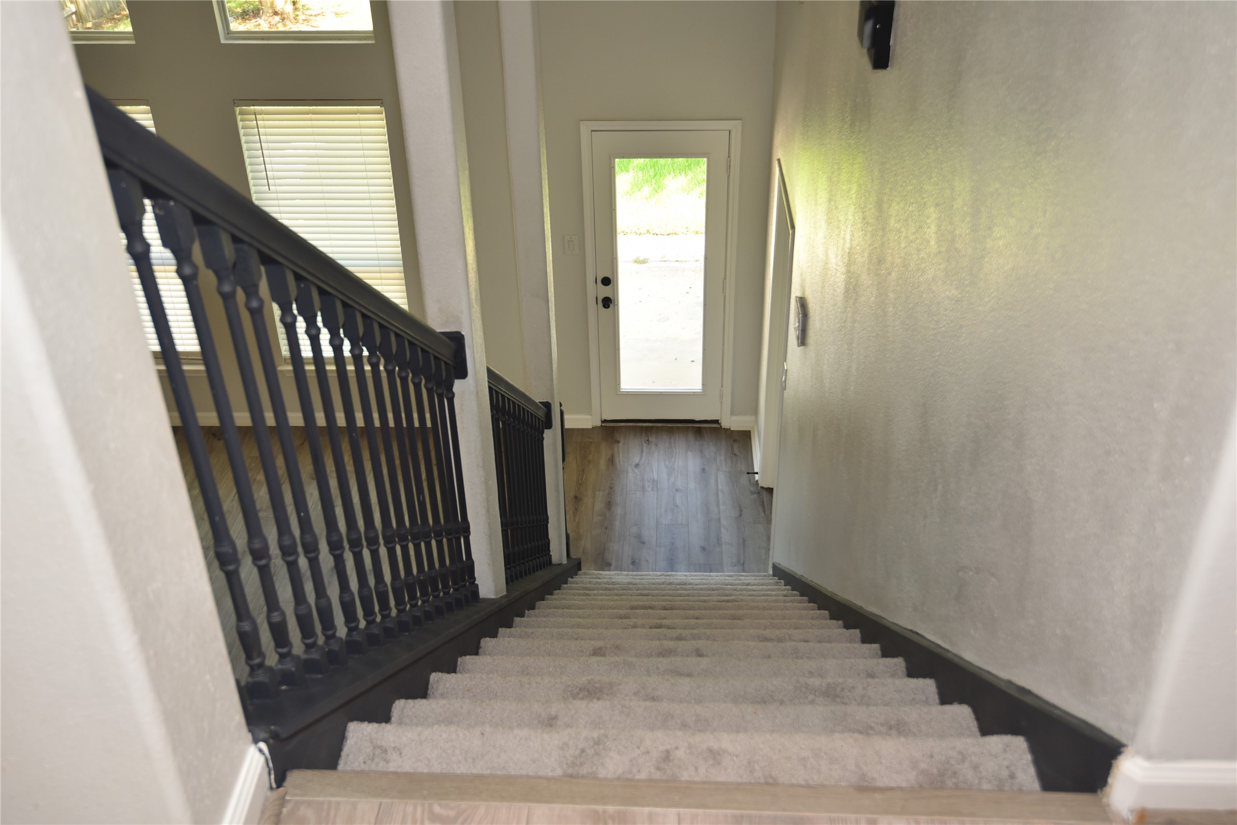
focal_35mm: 35
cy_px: 412
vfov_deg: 37.9
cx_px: 618
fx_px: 1203
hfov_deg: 54.4
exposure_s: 1/80
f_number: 4.5
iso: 800
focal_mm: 35
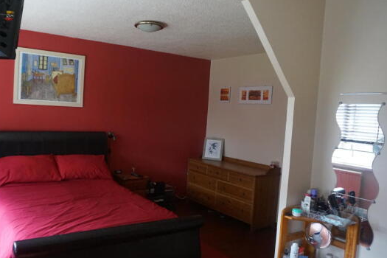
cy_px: 135
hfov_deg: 61.2
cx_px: 149
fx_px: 322
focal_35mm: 30
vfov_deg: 43.6
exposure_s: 1/160
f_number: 4
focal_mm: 16
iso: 3200
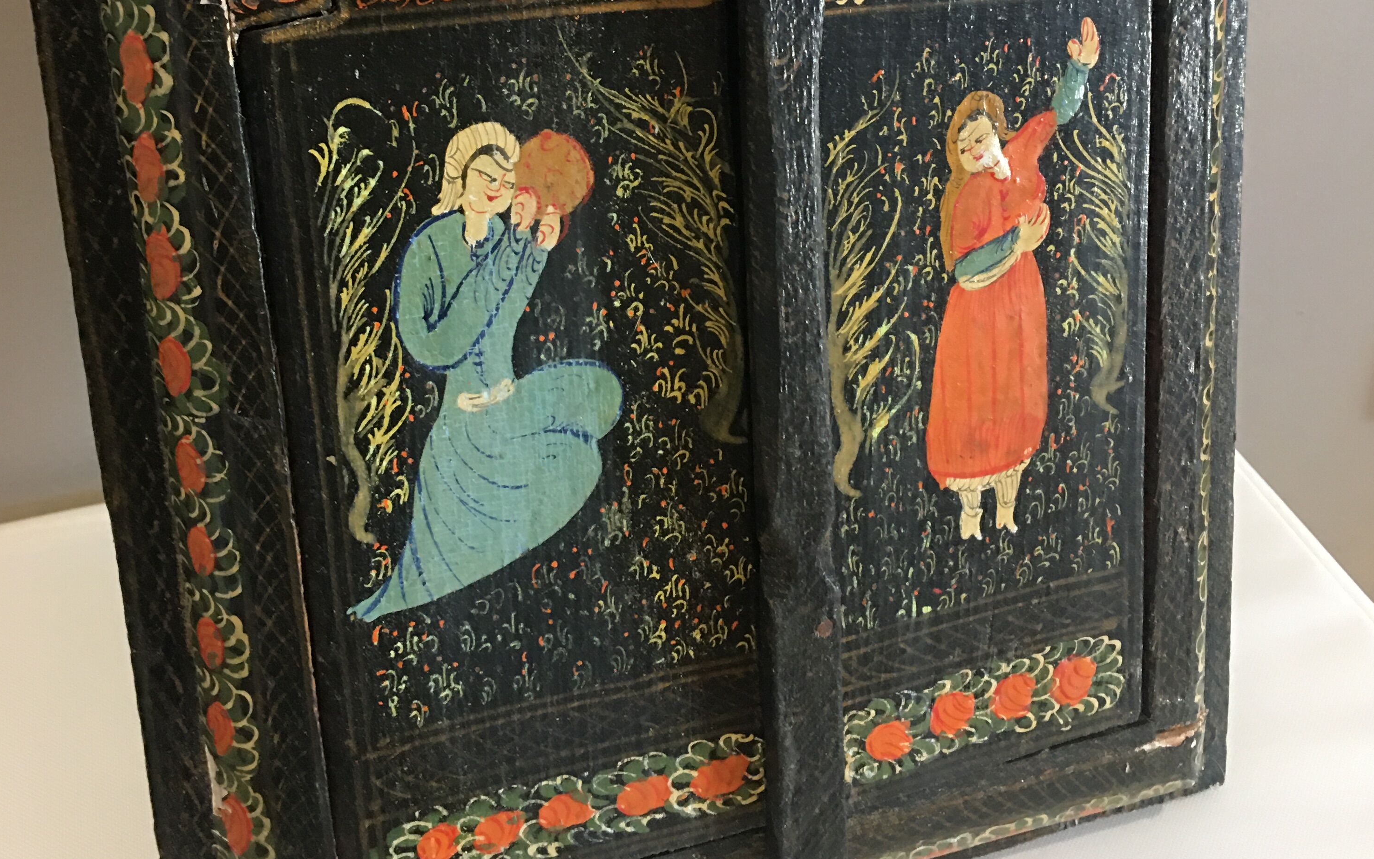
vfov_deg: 30.0
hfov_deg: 47.2
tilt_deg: -31.9
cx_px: 677
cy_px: 209
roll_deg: -3.8
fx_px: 1573
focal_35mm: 42
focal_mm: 4.15
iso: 100
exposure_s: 1/10
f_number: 2.2
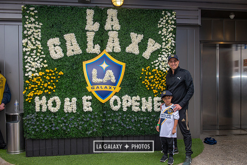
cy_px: 82
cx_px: 124
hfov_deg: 60.3
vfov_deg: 42.3
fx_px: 213
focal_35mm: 31
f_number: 6.3
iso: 500
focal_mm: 31
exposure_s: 1/160
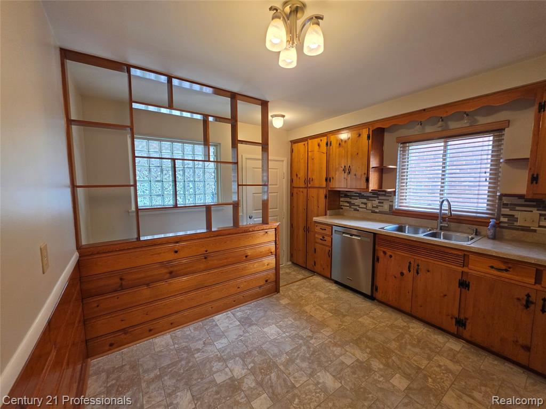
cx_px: 273
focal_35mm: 13
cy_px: 204
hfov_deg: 106.2
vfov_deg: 89.9
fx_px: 205
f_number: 1.9
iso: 160
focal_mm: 2.2
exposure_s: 1/120
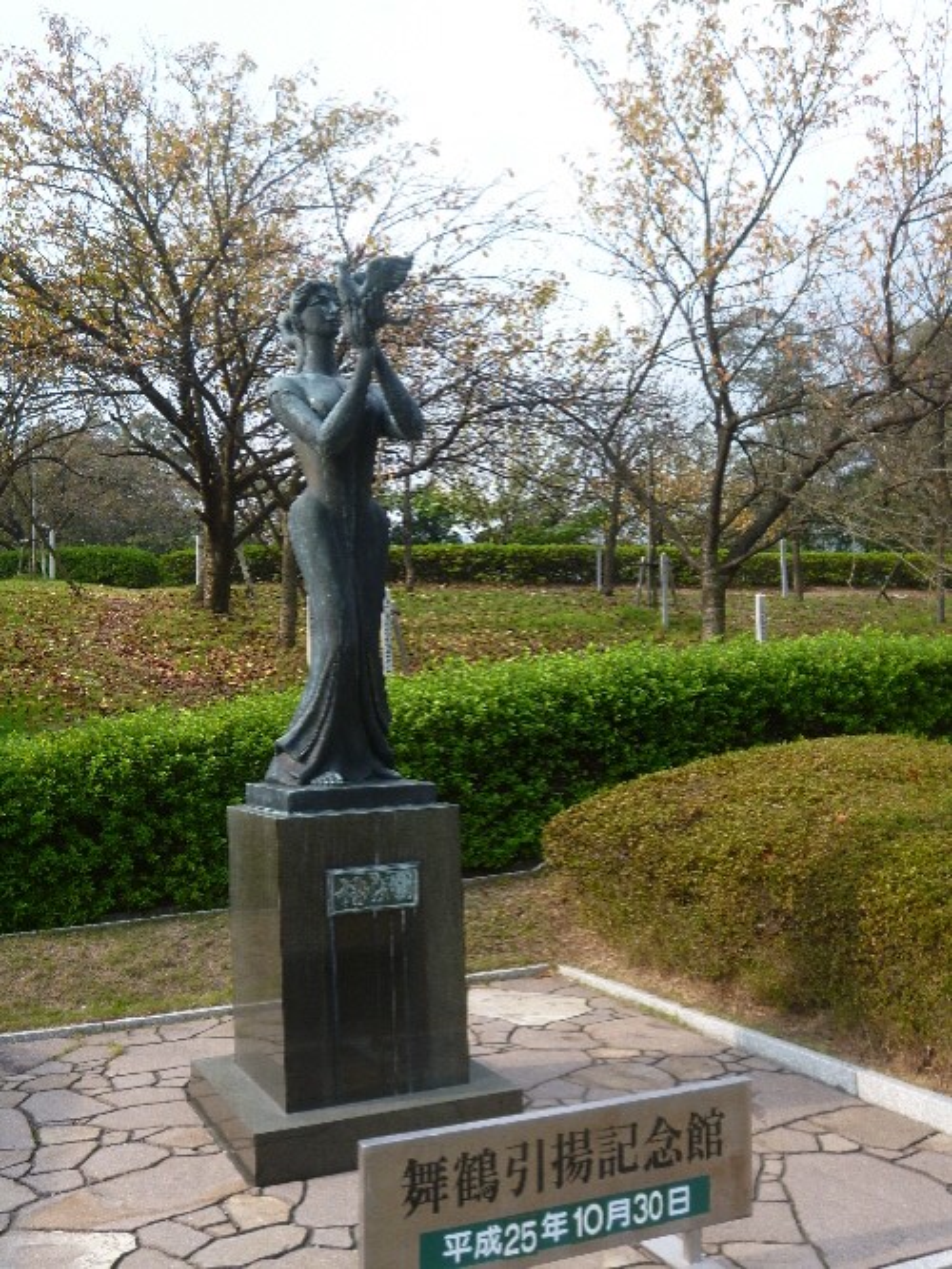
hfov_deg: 41.8
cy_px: 634
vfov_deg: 53.9
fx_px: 1246
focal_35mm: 34
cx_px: 476
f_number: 2.9
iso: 100
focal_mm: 6
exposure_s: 1/400
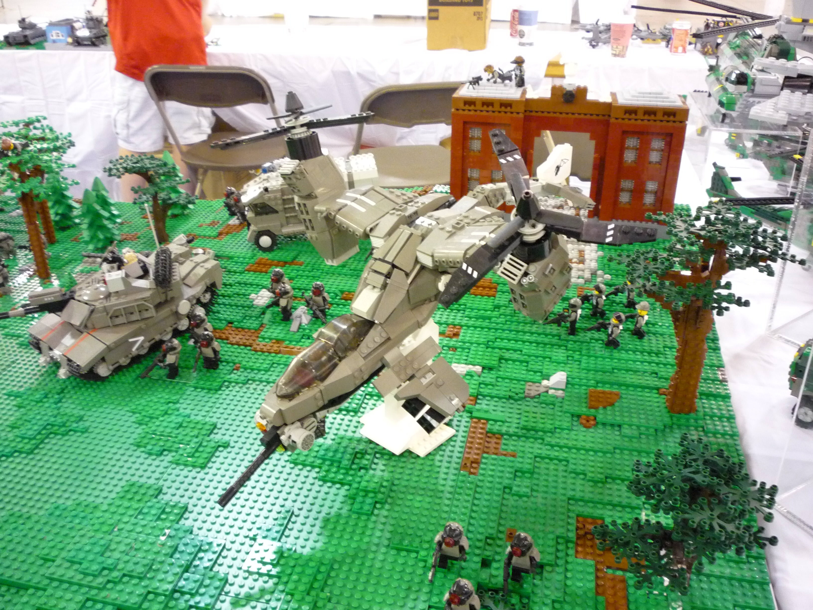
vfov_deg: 44.2
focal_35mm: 32
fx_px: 752
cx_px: 406
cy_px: 305
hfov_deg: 56.8
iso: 400
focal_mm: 5.2
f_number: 3.3
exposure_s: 1/10
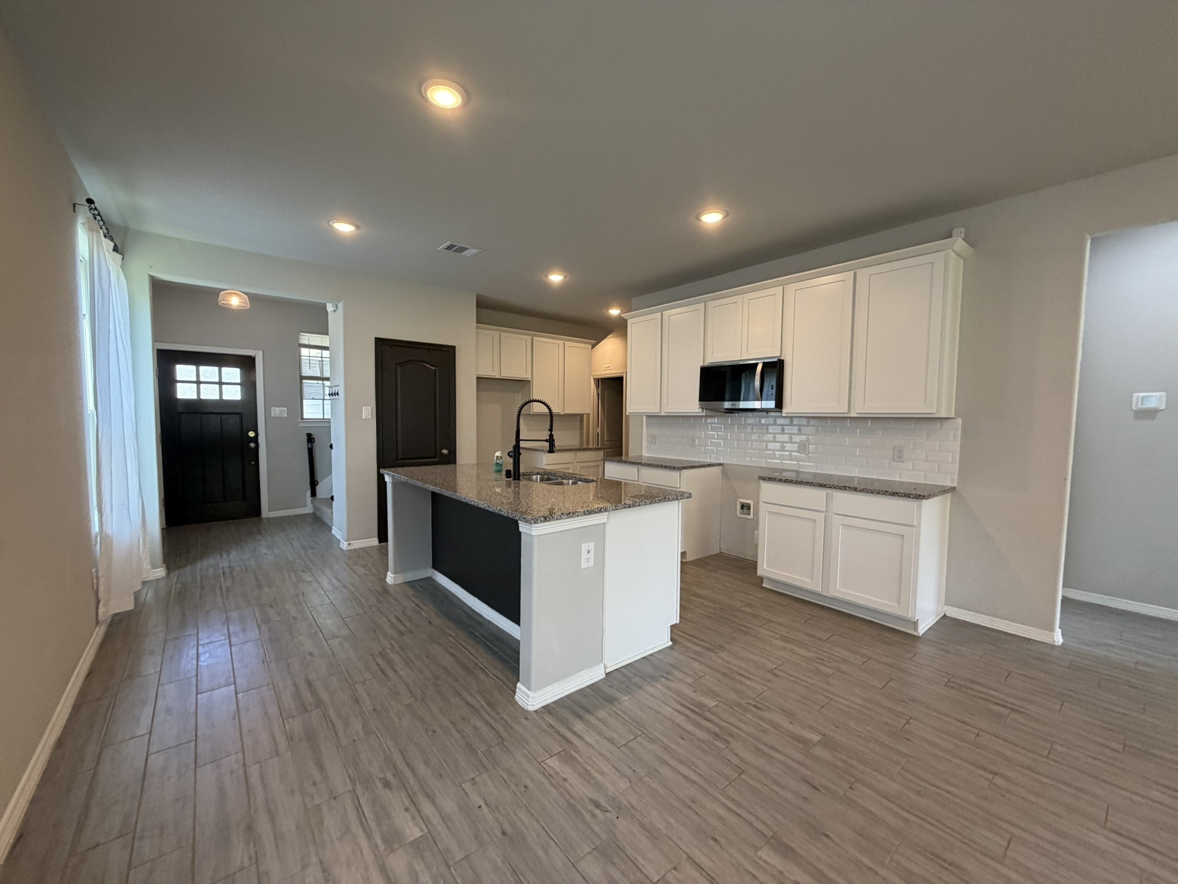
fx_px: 476
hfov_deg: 102.1
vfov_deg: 85.7
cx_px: 589
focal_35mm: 14
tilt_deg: -3.1
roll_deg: +0.1
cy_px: 442
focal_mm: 2.22
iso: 250
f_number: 2.2
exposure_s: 1/120
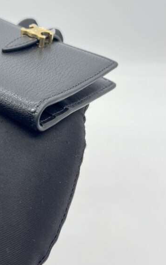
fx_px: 362
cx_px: 29
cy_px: 67
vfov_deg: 39.2
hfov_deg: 25.3
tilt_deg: -32.9
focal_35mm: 50
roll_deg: +0.8
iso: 32
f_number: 1.5
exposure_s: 1/100
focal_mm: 5.7
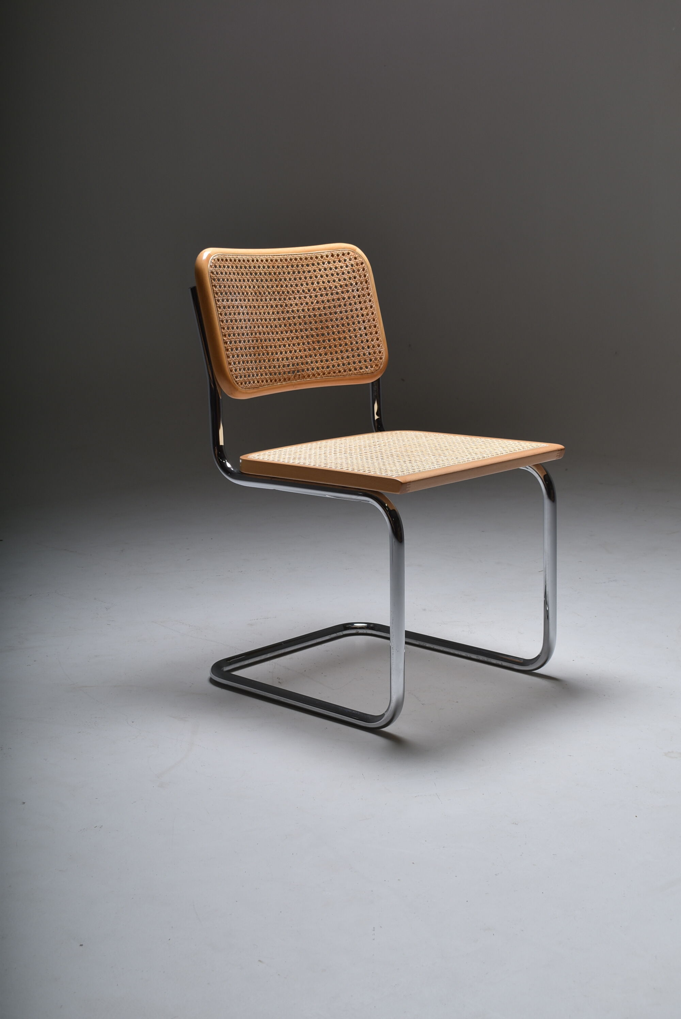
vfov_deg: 37.8
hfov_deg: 25.8
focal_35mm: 52
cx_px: 340
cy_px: 510
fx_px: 1487
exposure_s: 1/200
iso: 100
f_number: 8
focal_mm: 35
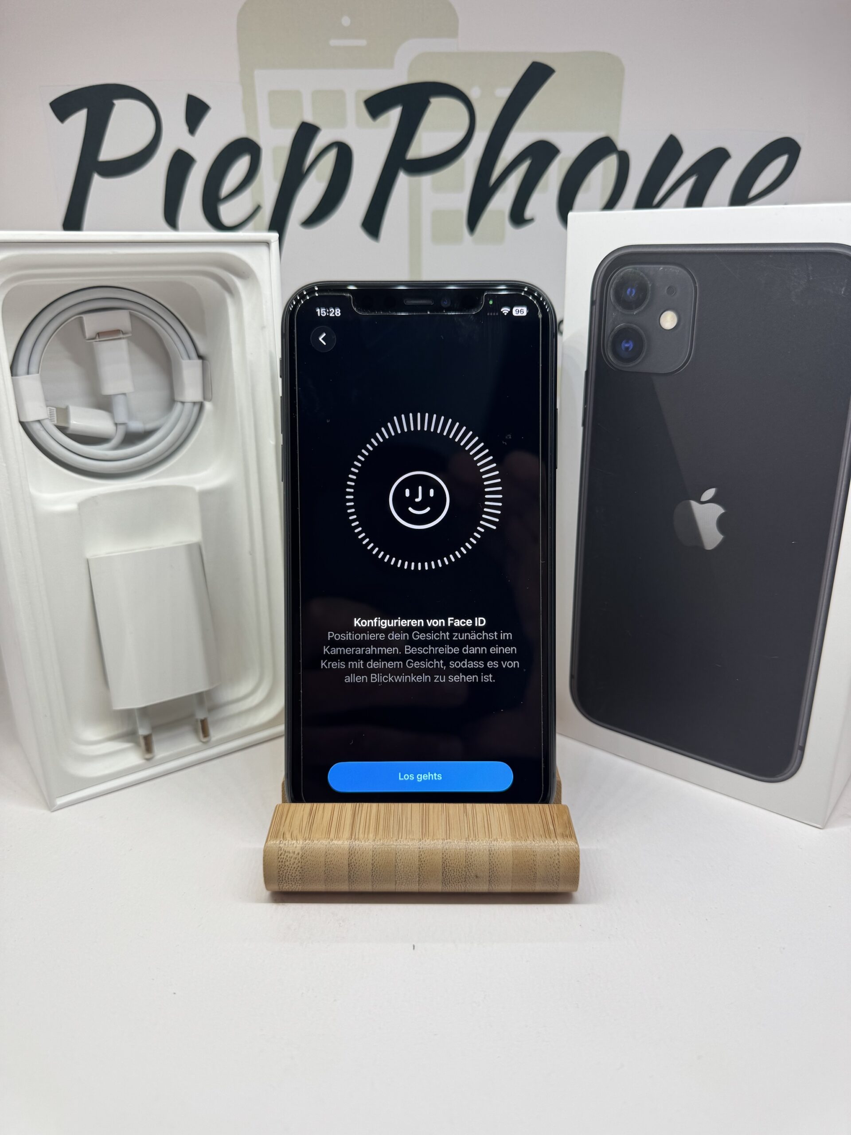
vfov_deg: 71.6
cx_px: 426
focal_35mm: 24
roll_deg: +0.0
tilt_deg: -19.5
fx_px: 787
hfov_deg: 56.8
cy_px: 568
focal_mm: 6.76
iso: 64
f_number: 1.78
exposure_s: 1/137
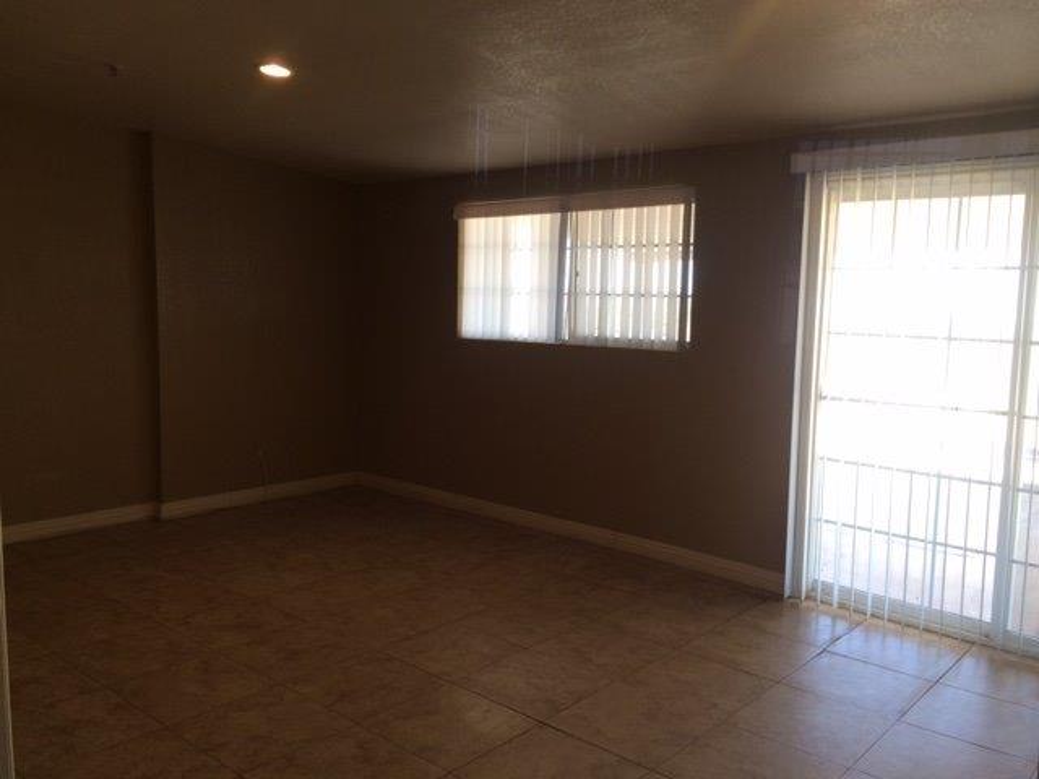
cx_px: 520
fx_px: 870
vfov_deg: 48.2
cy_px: 390
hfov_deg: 61.7
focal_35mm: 29
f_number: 2.2
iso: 40
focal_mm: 4.15
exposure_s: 1/60
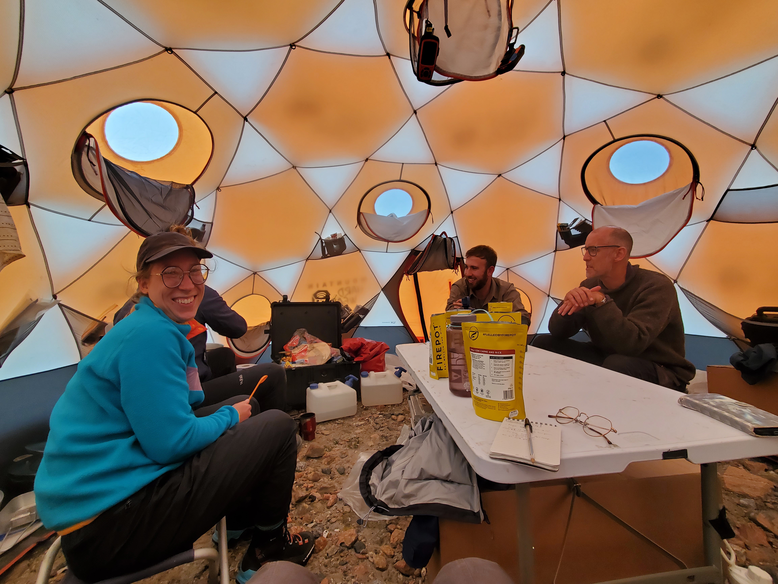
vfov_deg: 89.9
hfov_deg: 106.2
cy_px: 292
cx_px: 389
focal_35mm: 13
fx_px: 292
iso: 64
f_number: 2.2
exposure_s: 1/60
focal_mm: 1.8
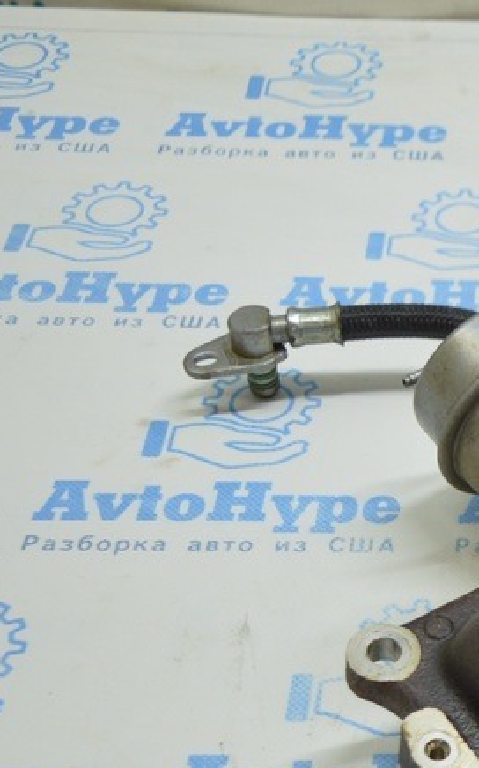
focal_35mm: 79
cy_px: 513
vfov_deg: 26.0
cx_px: 754
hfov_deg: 15.1
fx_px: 1652
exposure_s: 1/60
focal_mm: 22
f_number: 3.8
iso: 400
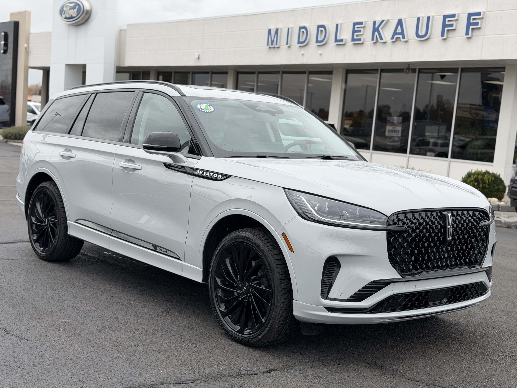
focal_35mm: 48
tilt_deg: -5.6
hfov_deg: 39.7
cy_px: 194
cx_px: 258
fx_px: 717
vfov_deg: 30.3
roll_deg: -5.5
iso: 64
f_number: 1.78
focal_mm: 6.76
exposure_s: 1/1754
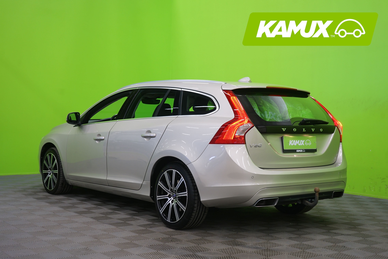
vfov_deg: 28.1
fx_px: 517
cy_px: 130
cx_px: 194
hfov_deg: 41.1
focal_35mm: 48
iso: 400
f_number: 5
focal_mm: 48
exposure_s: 1/8
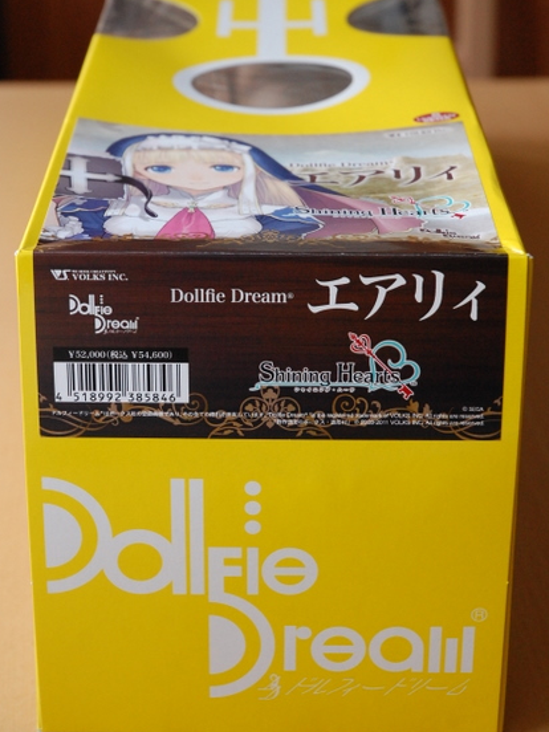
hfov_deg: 15.6
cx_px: 268
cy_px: 320
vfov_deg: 20.6
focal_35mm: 95
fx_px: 2009
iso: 900
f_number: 6.3
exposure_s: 1/60
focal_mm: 52
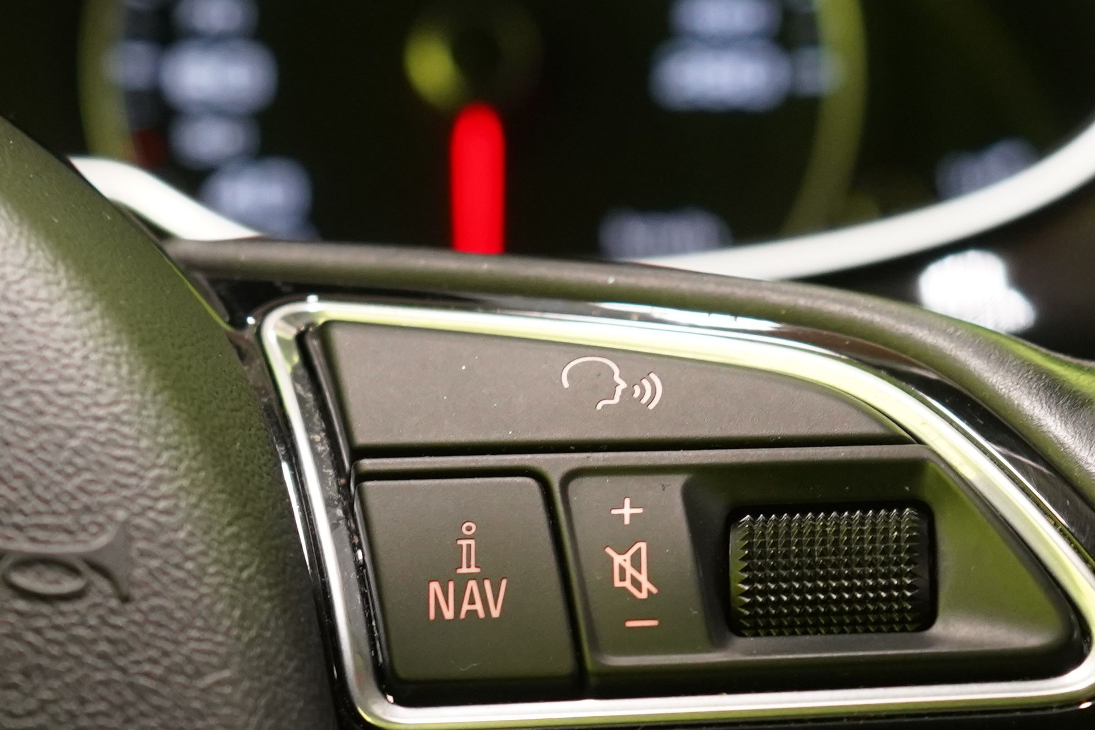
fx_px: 3710
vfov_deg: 11.2
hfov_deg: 16.7
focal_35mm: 122
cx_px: 802
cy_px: 522
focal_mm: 40
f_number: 5
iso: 2000
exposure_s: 1/25
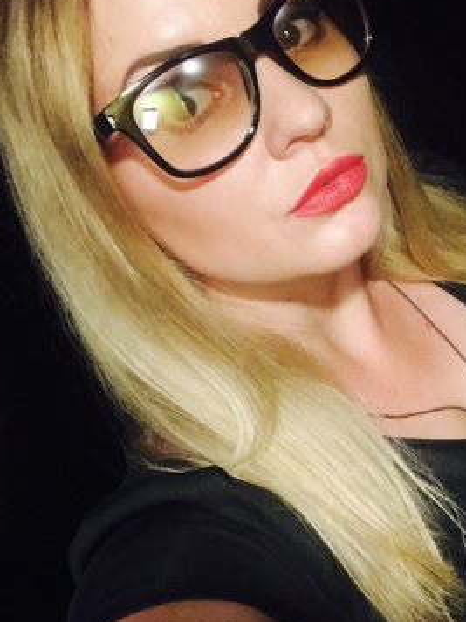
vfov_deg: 35.5
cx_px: 366
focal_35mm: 54
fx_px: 969
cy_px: 358
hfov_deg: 26.6
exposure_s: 1/20
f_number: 2.2
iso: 200
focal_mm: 2.87
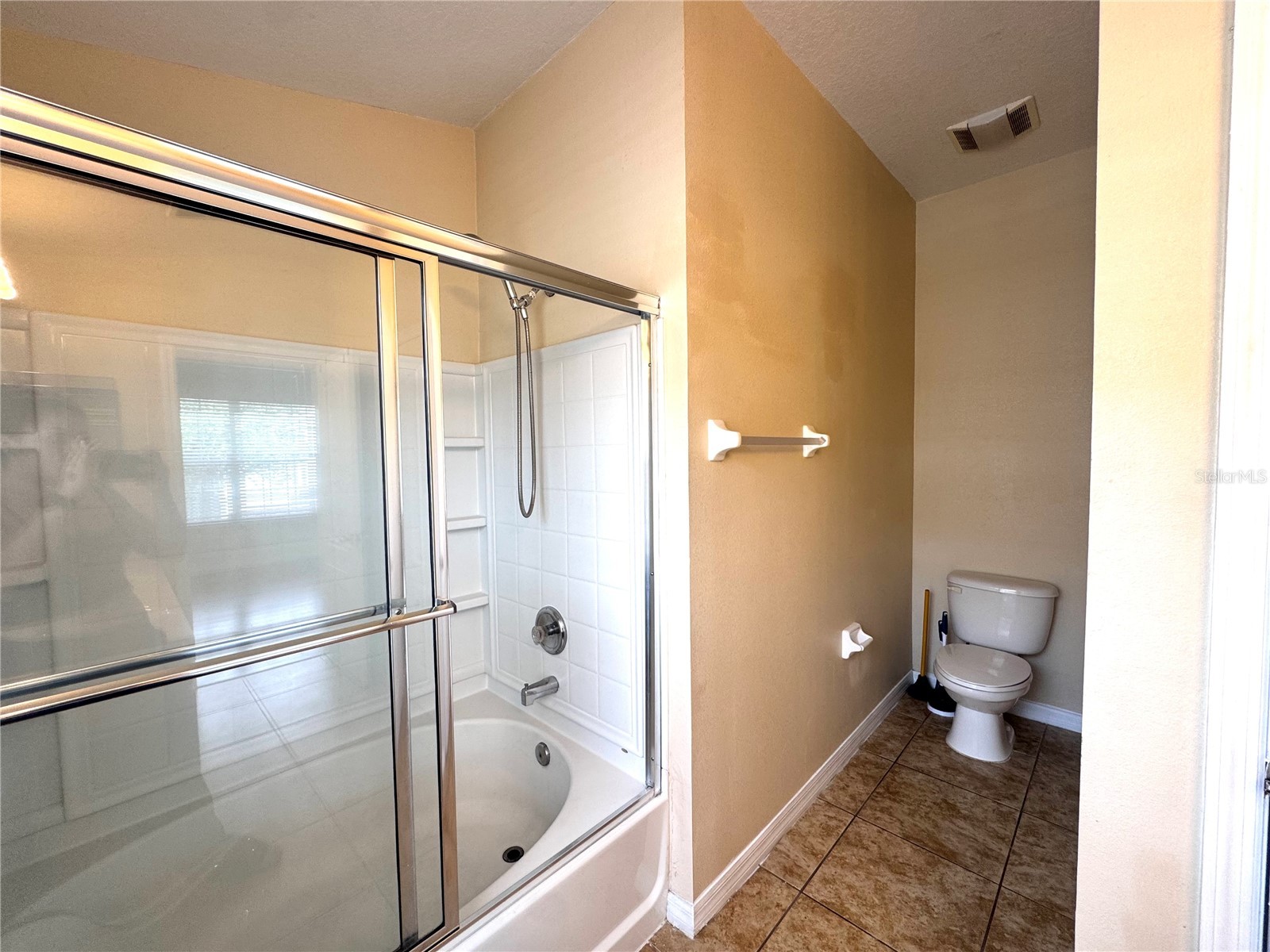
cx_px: 635
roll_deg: +1.1
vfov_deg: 85.7
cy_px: 476
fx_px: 514
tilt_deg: -3.3
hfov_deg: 102.1
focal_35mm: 14
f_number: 2.2
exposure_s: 1/120
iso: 64
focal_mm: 2.22
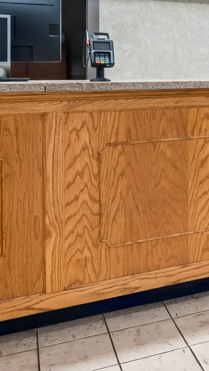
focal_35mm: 46
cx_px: 332
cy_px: 44
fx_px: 457
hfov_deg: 21.0
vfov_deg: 41.1
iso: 400
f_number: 8
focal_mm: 11
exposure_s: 1/3
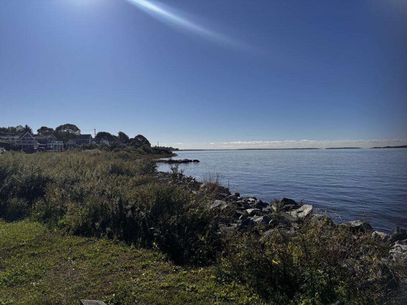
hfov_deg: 71.6
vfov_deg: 56.8
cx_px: 204
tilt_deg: -1.2
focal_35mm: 24
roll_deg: +0.4
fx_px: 282
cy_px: 152
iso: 64
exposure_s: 1/12346
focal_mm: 6.76
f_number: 1.78
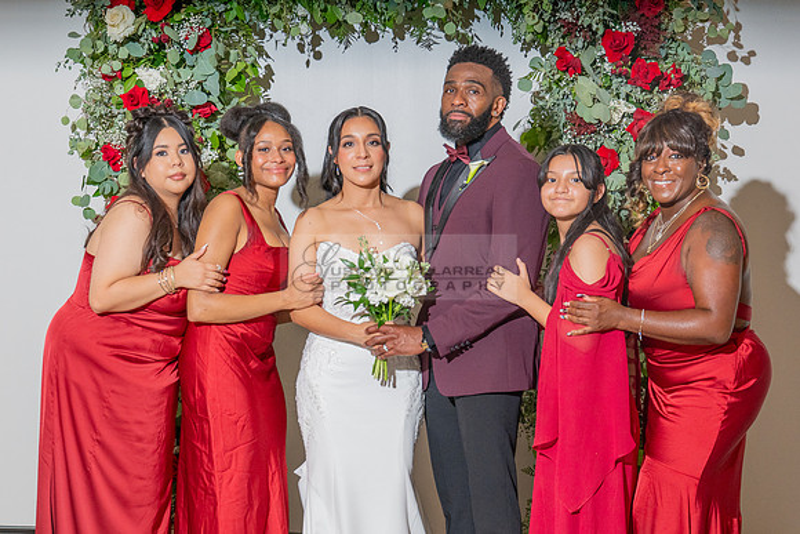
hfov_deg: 30.6
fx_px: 1455
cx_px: 308
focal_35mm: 65
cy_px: 367
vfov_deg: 20.7
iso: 800
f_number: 5.6
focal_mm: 44
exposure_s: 1/200
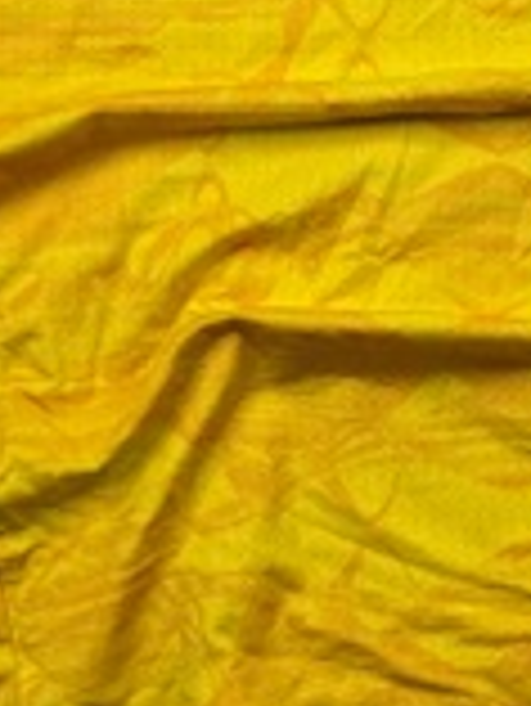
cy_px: -243
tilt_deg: -53.5
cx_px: 454
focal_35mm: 98
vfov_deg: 18.5
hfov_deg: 15.0
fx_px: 2002
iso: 80
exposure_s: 1/308
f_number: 1.78
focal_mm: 6.76
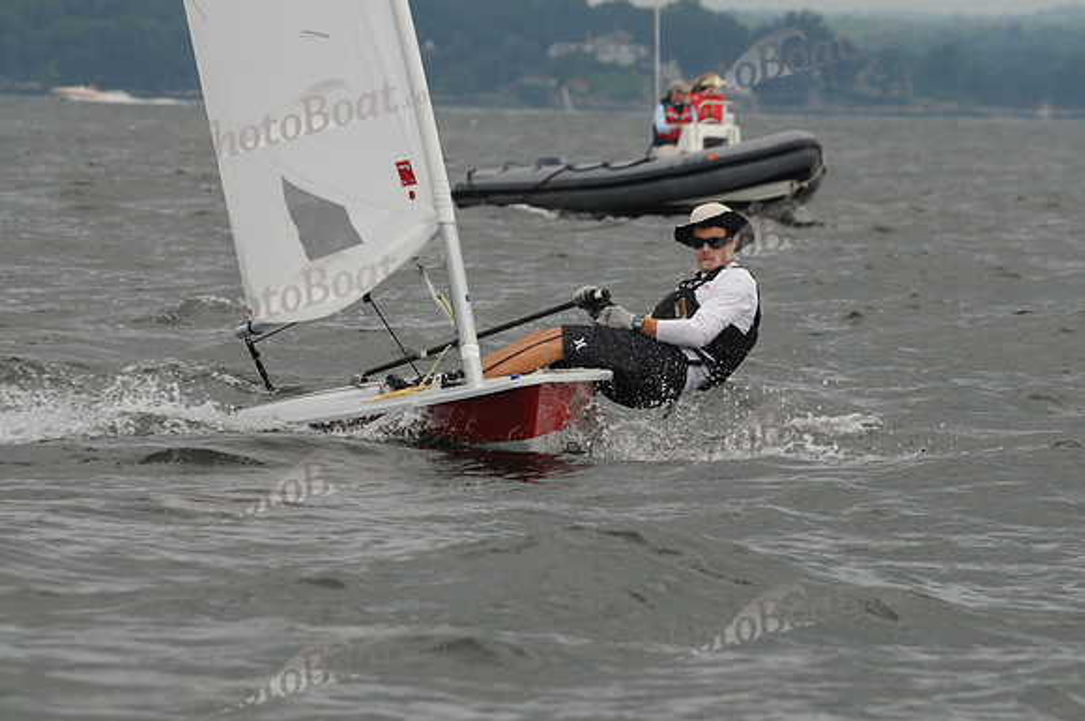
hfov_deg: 6.3
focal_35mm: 330
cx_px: 542
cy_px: 360
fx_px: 9932
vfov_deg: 4.2
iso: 200
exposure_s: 1/500
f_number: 7.1
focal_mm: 220
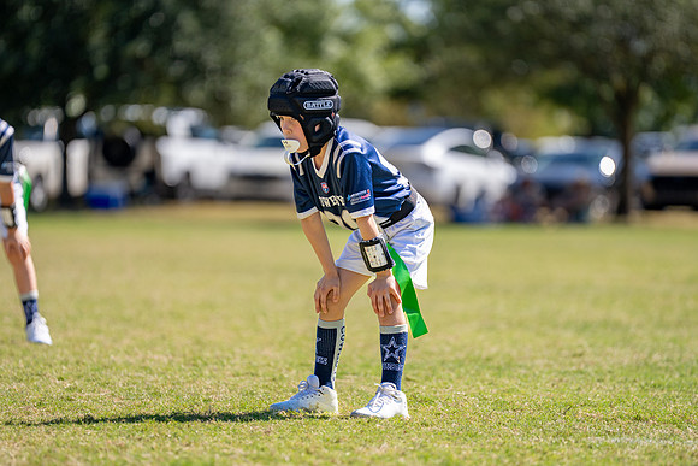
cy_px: 251
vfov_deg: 6.2
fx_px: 4311
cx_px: 360
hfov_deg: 9.3
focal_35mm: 222
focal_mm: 200
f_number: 2.8
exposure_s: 1/2000
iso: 160
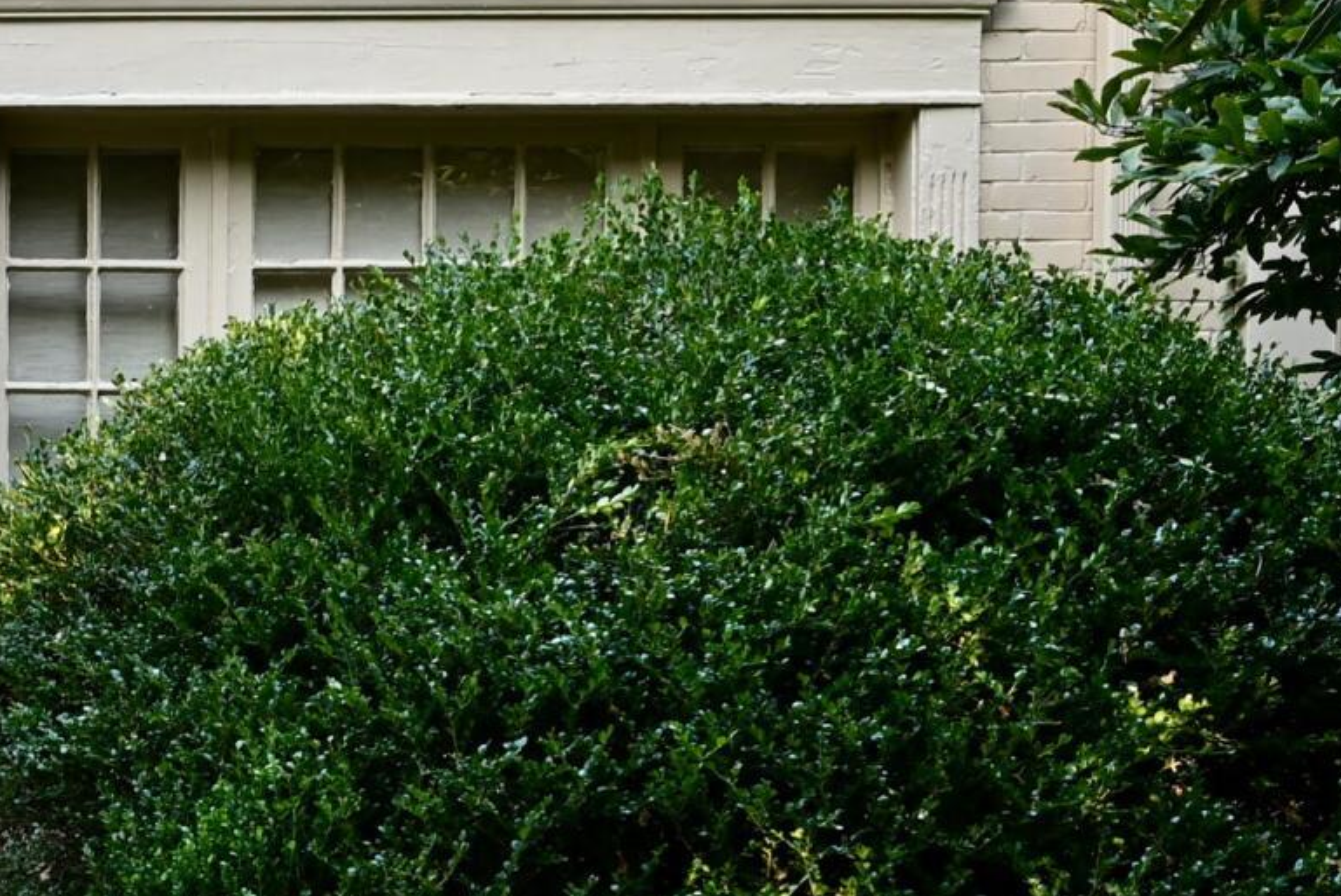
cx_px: -1139
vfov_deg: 11.7
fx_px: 4361
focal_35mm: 117
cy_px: 702
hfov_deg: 15.0
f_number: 5
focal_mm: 30
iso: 280
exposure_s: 1/60
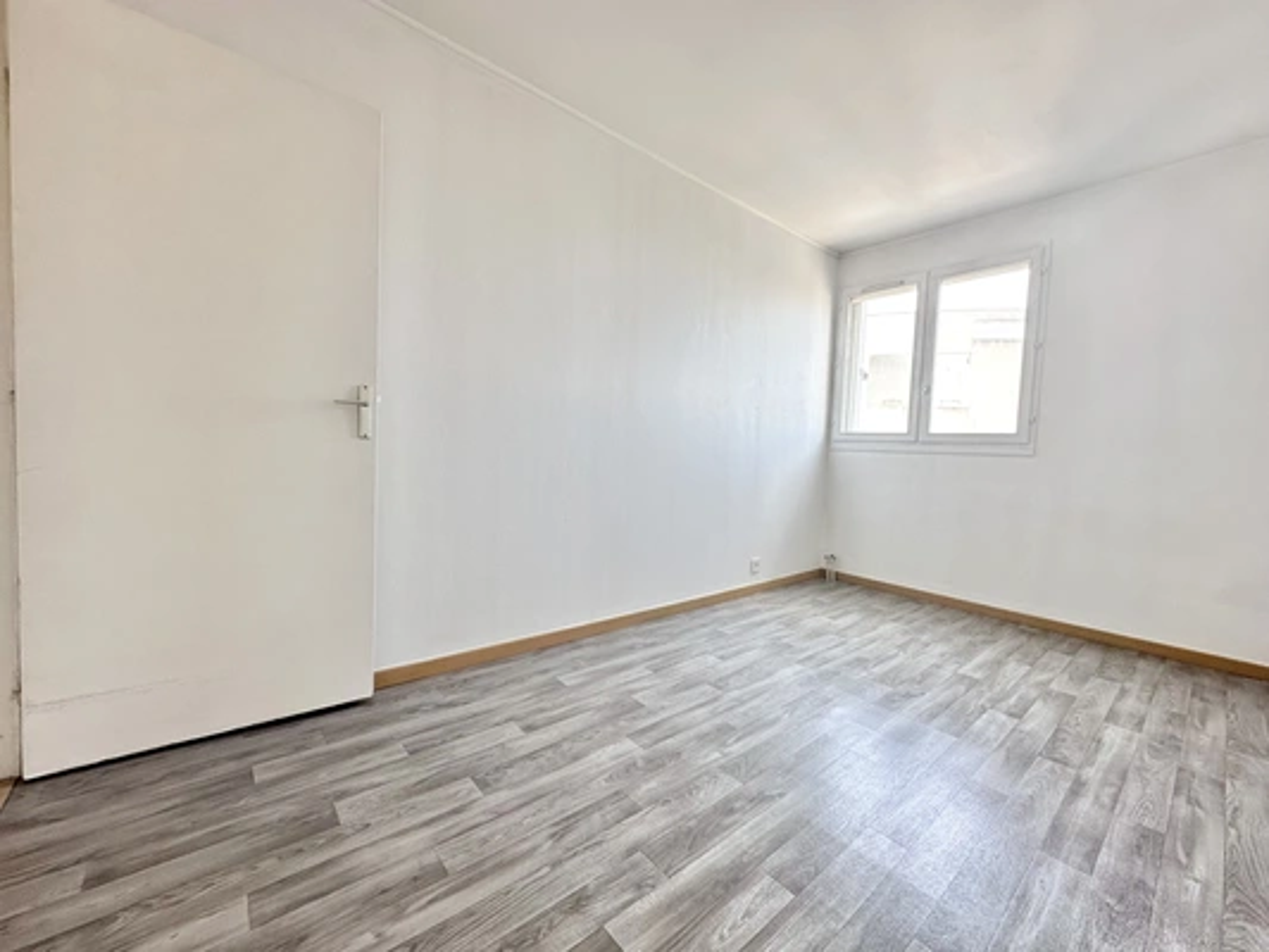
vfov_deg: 85.7
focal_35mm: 14
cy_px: 476
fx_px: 513
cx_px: 634
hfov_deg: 102.1
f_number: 2.2
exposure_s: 1/99
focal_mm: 2.22
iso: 50
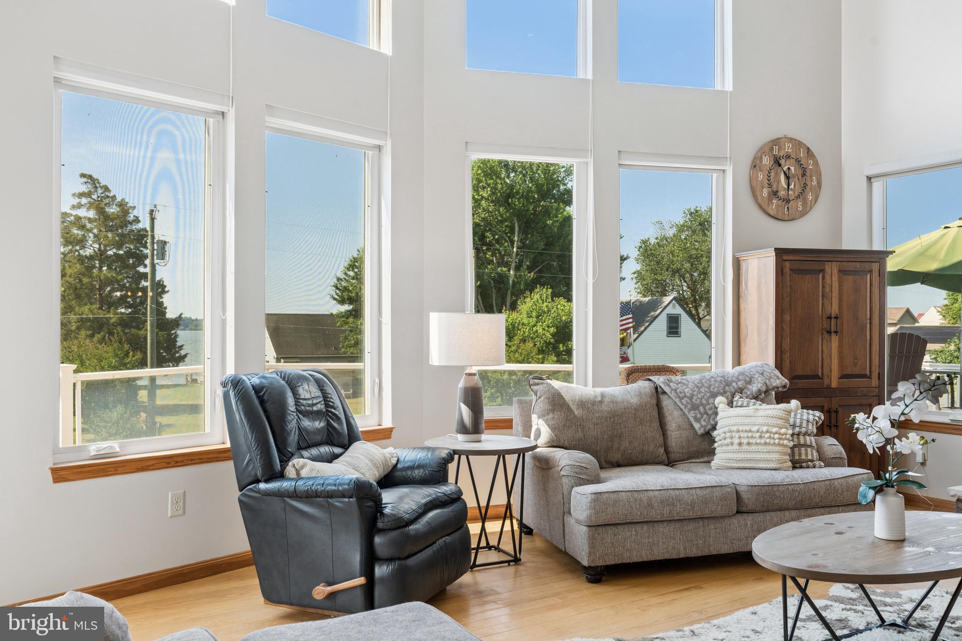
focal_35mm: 31
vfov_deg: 42.3
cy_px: 320
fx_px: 828
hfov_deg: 60.3
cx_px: 481
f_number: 8
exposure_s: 1/250
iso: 500
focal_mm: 31
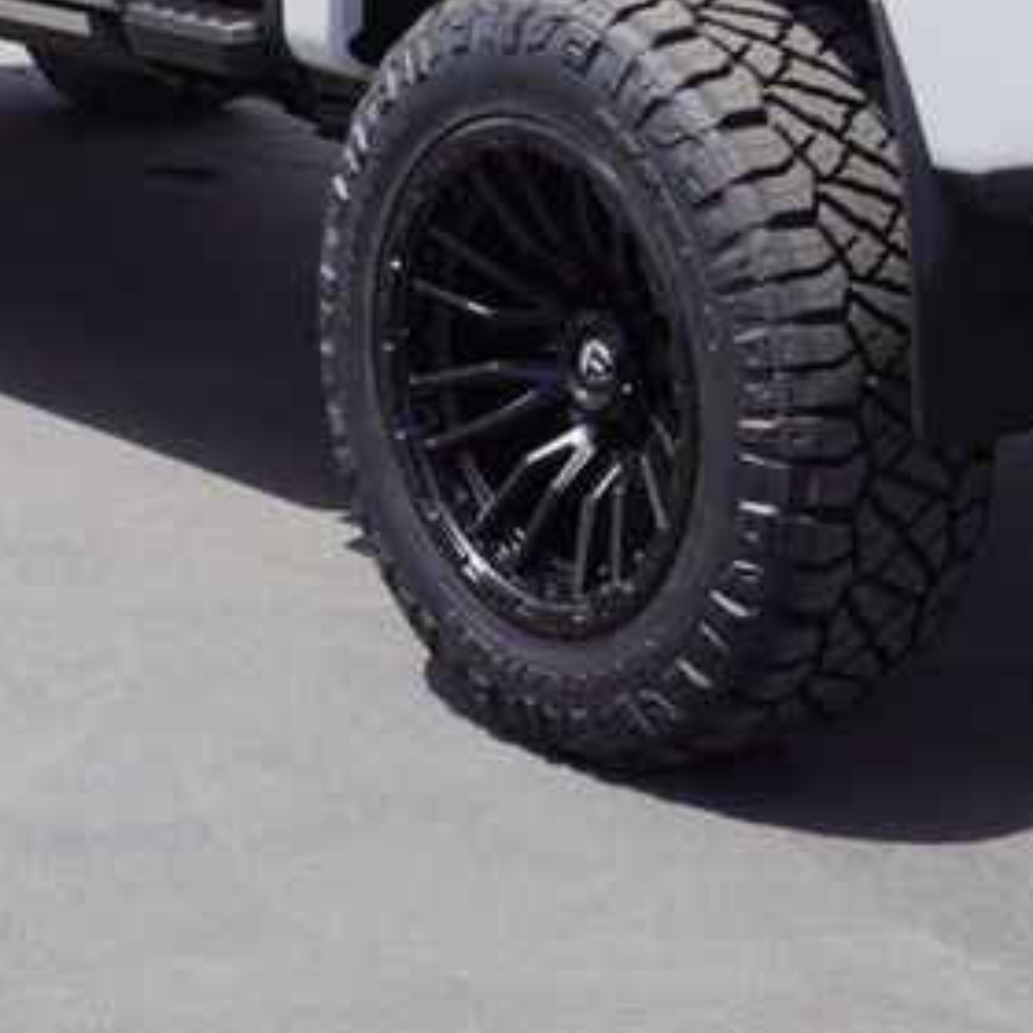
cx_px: 734
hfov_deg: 14.9
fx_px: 3935
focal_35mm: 117
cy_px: -70
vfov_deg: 14.6
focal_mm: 25
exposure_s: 1/125
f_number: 9
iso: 100
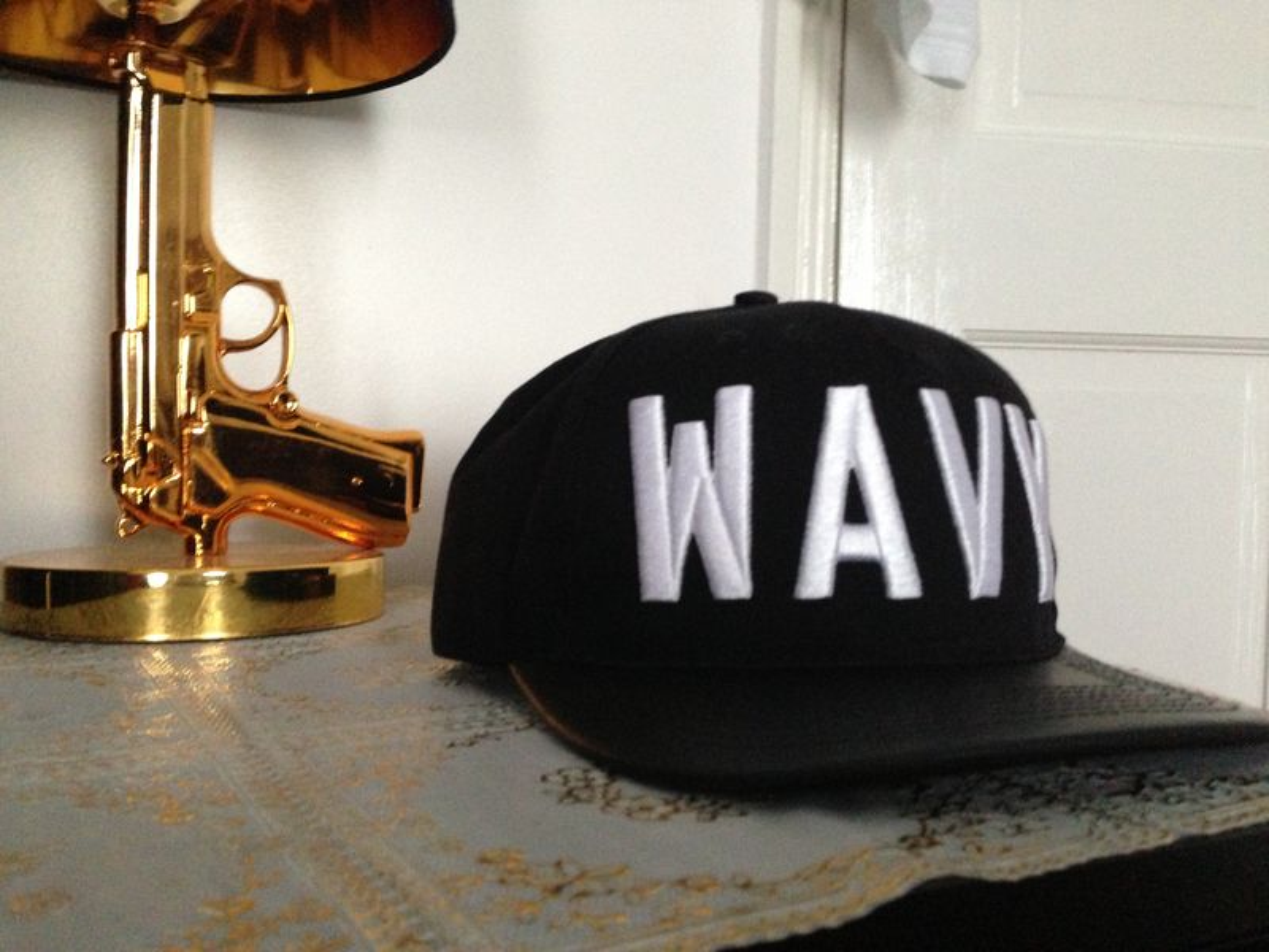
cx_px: 634
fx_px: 1210
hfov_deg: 55.4
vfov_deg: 42.9
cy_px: 476
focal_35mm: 33
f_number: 2.4
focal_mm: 4.13
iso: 640
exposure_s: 1/15
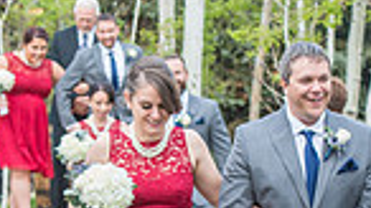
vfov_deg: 2.8
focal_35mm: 426
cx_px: 236
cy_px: 255
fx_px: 4189
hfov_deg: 5.1
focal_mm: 102
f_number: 5
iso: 400
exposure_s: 1/200
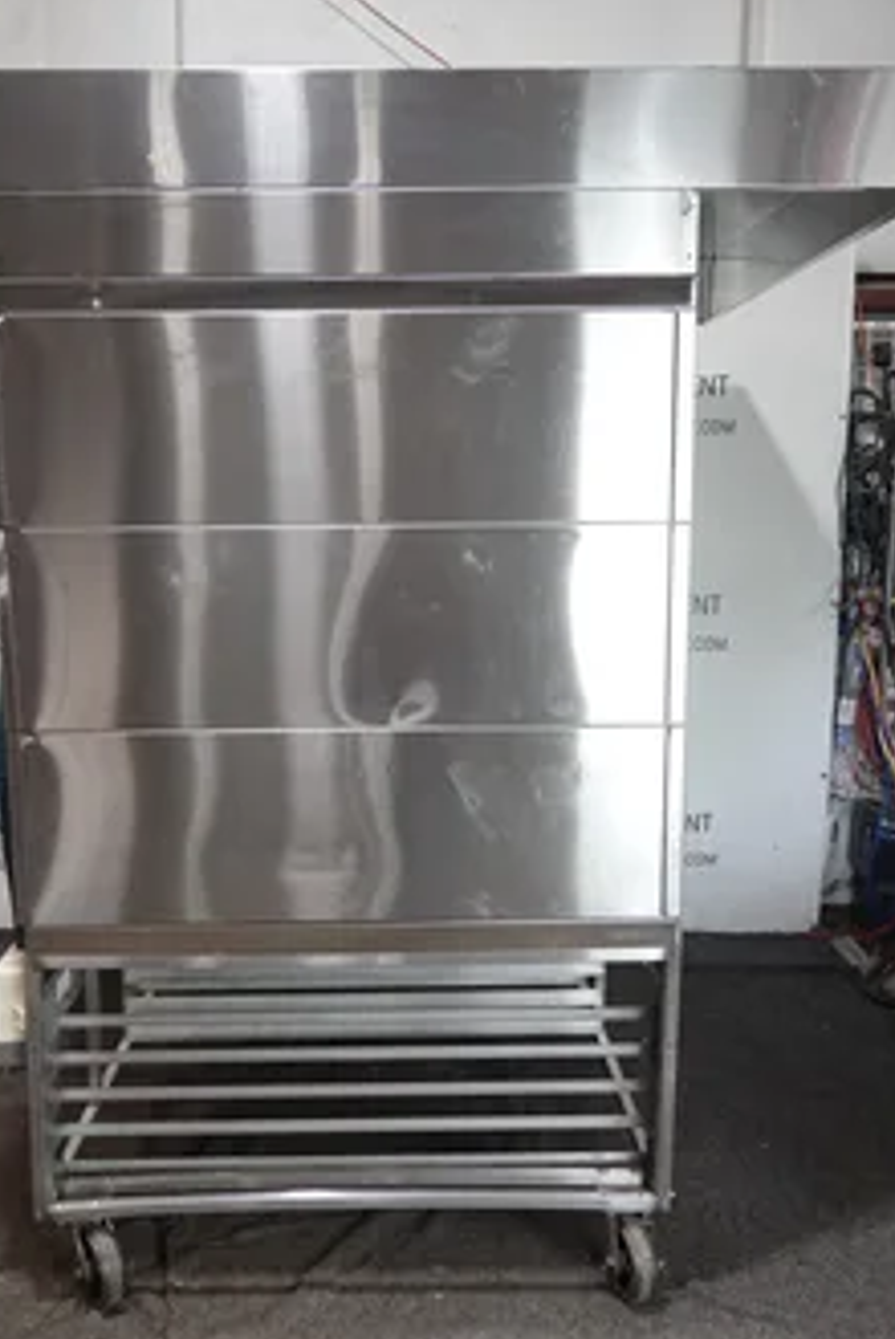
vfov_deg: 55.7
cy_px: 712
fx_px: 1265
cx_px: 433
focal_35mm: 34
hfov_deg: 39.0
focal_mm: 10.38
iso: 400
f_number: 3.2
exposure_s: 1/30
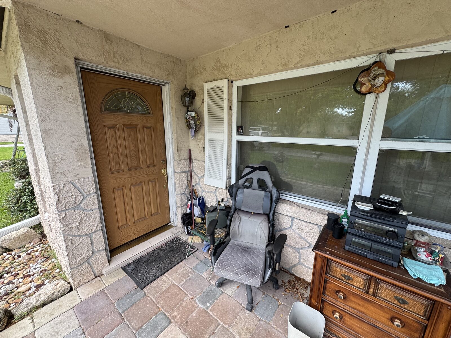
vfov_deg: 85.7
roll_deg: +0.1
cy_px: 169
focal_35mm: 14
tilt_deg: -12.3
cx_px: 226
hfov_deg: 102.1
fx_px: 182
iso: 40
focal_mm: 2.22
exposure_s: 1/138
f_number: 2.2
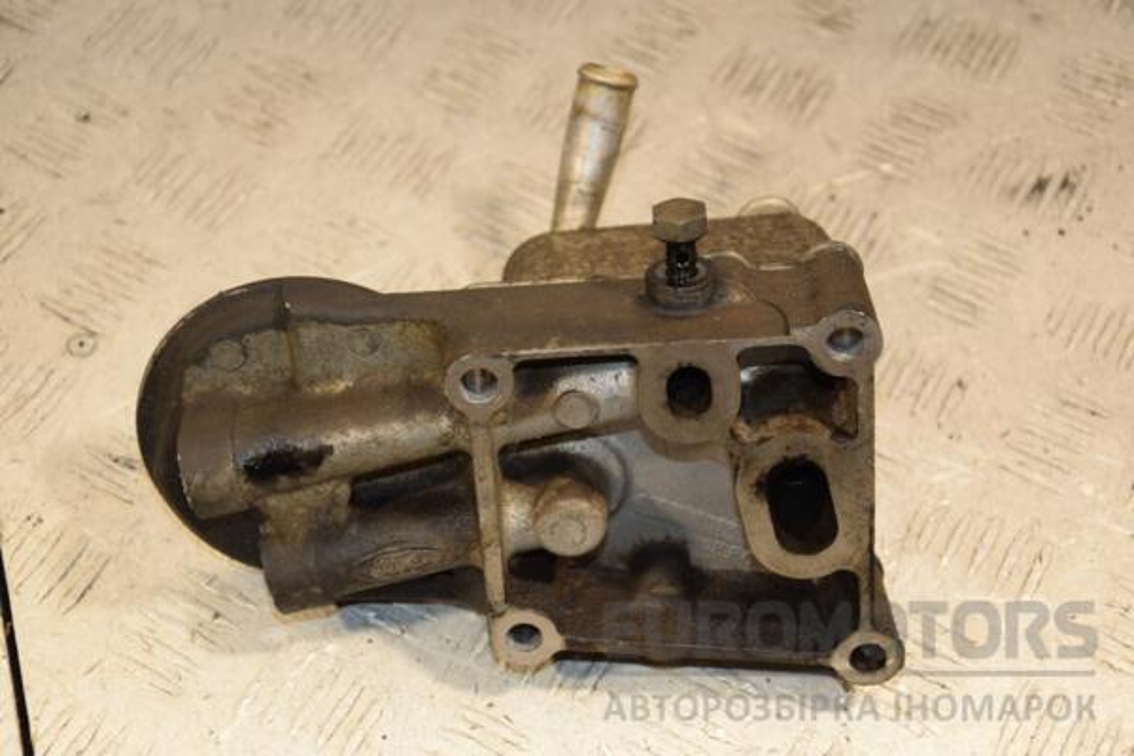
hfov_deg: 26.0
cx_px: 567
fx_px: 2457
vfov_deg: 17.5
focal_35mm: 78
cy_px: 378
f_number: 5.6
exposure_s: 1/200
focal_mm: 52
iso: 800
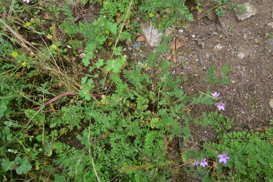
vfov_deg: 27.0
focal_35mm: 50
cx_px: 136
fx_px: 379
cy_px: 91
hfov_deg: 39.6
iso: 320
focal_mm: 50
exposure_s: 1/125
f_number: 8
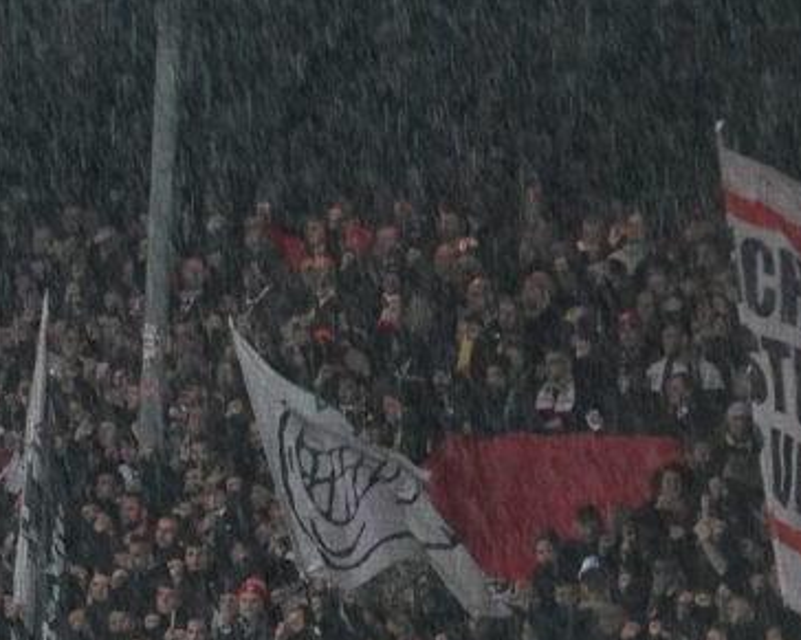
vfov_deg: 2.4
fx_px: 15547
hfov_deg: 2.9
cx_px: -715
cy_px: 953
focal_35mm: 656
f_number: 4
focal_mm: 58.29
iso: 800
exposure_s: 1/100
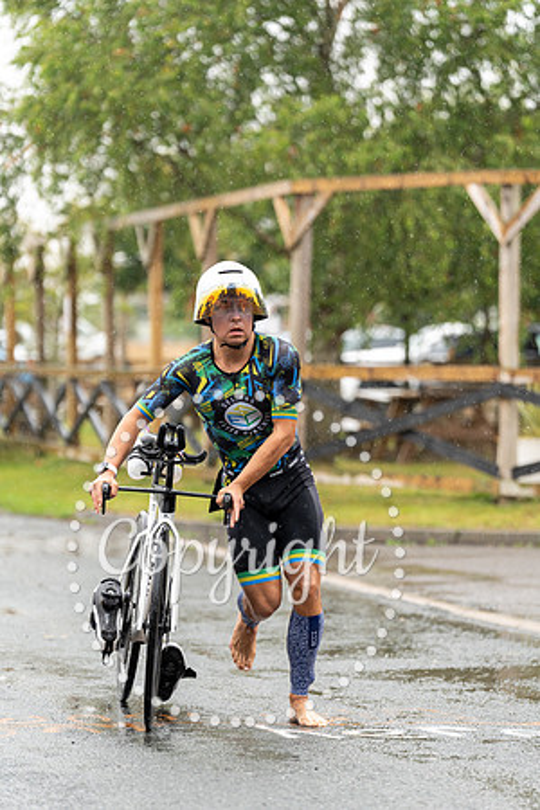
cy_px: 405
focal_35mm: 145
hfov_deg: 9.5
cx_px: 270
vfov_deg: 14.2
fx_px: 3262
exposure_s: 1/1000
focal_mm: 145
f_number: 3.2
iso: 1000
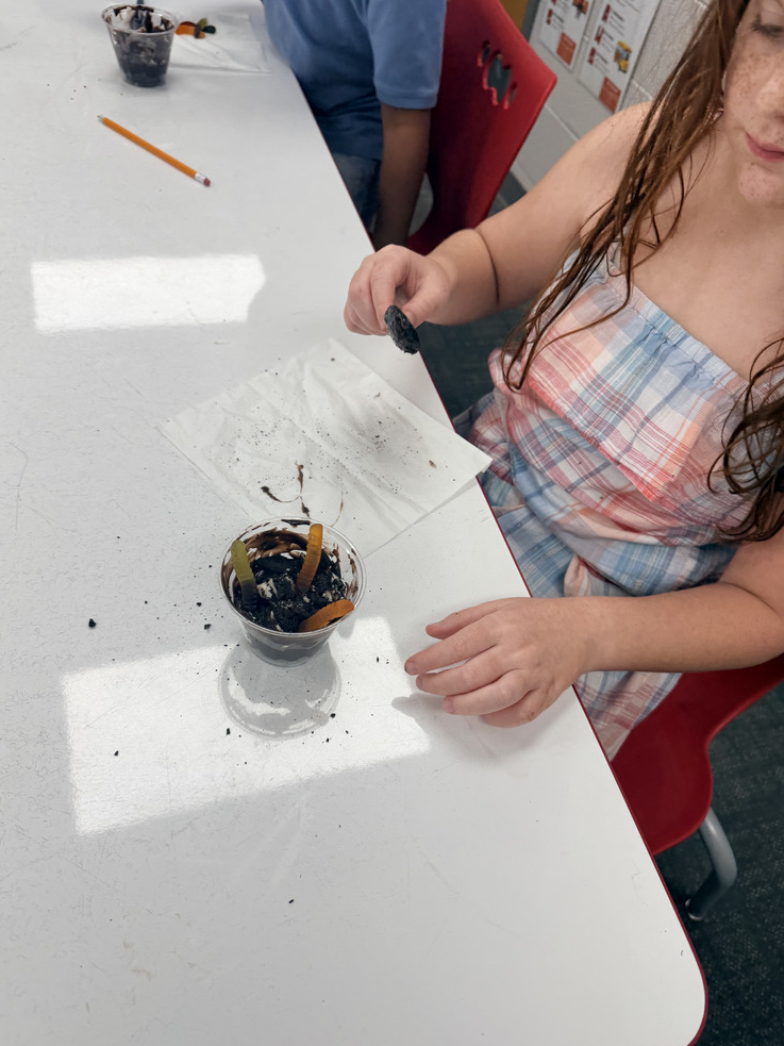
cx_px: 385
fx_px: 755
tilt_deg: -49.1
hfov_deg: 54.9
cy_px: 535
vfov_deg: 69.4
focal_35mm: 25
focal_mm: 6.76
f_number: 1.78
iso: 64
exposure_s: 1/120
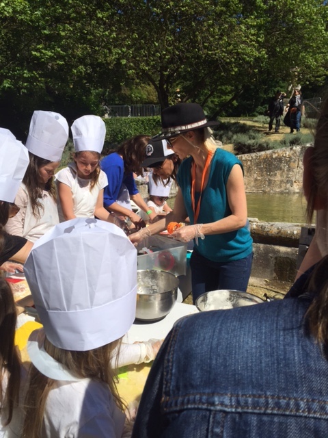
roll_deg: -3.2
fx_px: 366
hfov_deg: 48.2
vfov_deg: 61.7
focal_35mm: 29
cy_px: 219
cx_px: 164
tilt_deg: -8.7
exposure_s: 1/3968
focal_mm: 4.15
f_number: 2.2
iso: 32
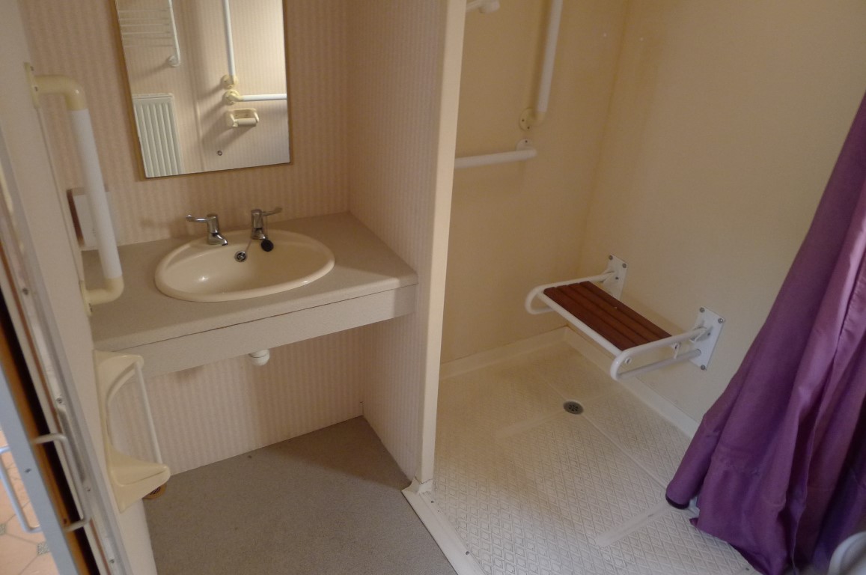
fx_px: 577
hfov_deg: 73.8
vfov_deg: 53.0
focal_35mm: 24
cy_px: 288
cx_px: 433
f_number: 2
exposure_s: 1/20
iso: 400
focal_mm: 5.1
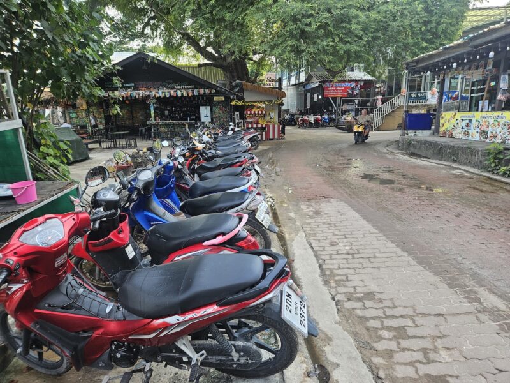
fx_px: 339
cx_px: 255
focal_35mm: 23
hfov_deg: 73.9
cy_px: 192
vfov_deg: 58.9
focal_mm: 5.4
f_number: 1.8
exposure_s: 1/180
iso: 40
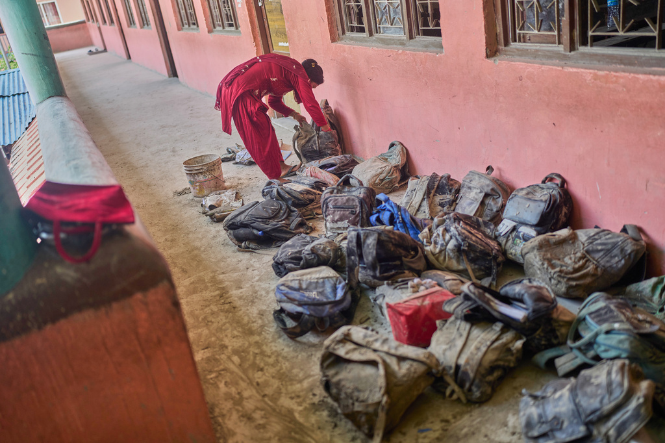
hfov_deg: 54.4
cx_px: 332
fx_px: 646
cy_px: 222
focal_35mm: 35
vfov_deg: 37.8
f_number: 1.4
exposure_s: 1/500
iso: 250
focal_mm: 35
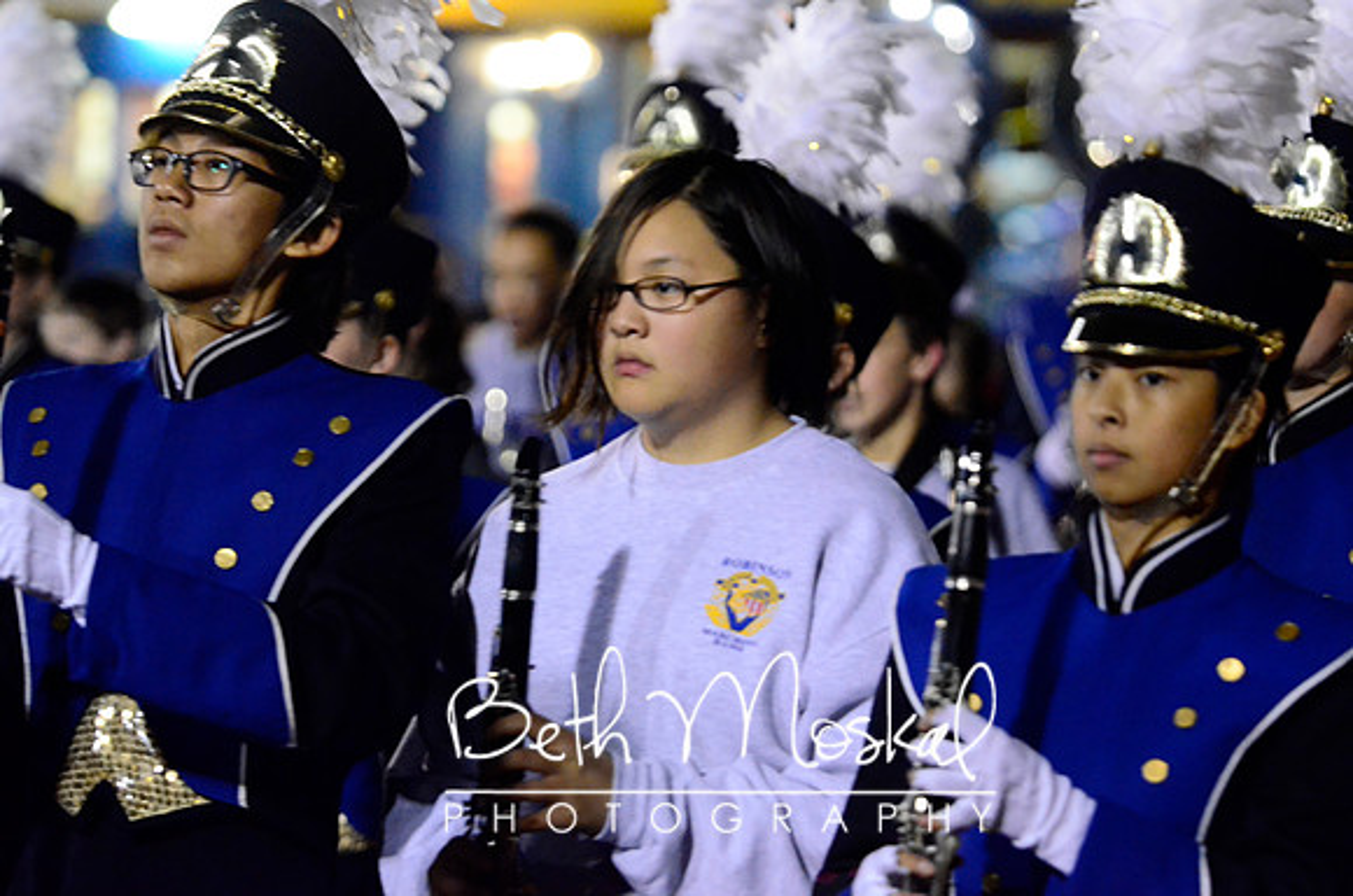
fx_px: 6750
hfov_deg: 11.4
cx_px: 676
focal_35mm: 180
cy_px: 448
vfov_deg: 7.6
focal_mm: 120
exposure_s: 1/100
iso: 6400
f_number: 2.8
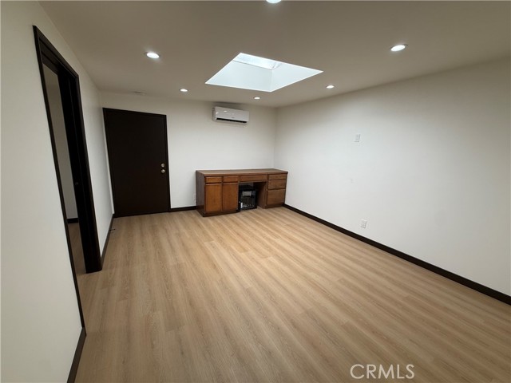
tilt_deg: -11.5
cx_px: 256
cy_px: 192
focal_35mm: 14
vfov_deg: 85.7
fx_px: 207
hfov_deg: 102.1
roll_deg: -3.6
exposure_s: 1/120
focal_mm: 2.22
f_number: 2.2
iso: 50
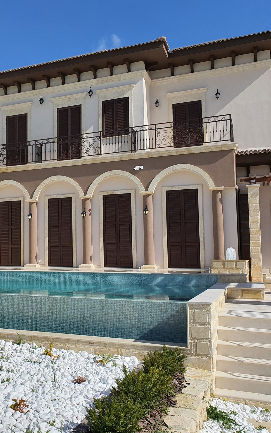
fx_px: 437
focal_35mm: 37
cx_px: 33
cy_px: 215
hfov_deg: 32.9
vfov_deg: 52.7
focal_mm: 4.3
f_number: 2.4
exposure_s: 1/3240
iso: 50
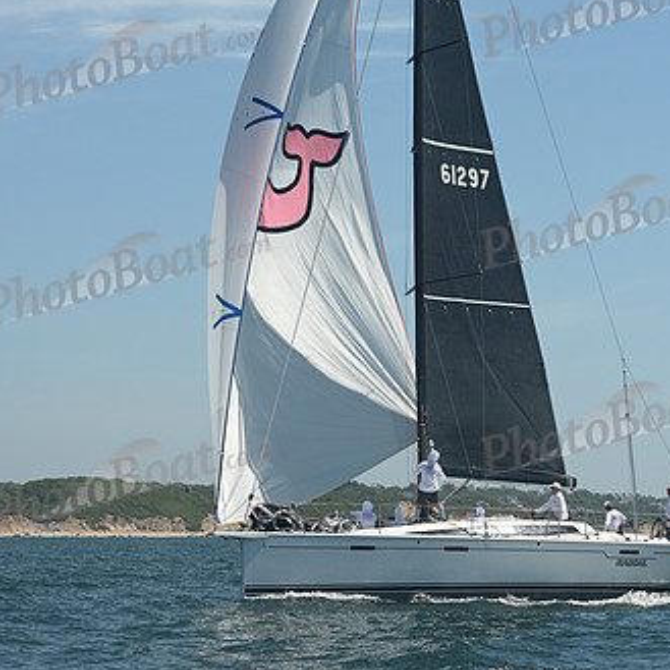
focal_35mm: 123
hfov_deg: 14.2
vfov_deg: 14.1
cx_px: 376
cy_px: 141
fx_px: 2693
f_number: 9
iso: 320
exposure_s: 1/1000
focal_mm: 82
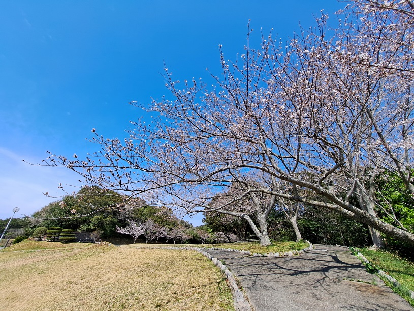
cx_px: 207
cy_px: 156
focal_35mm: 13
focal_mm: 1.74
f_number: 2.2
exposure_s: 1/972
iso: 50
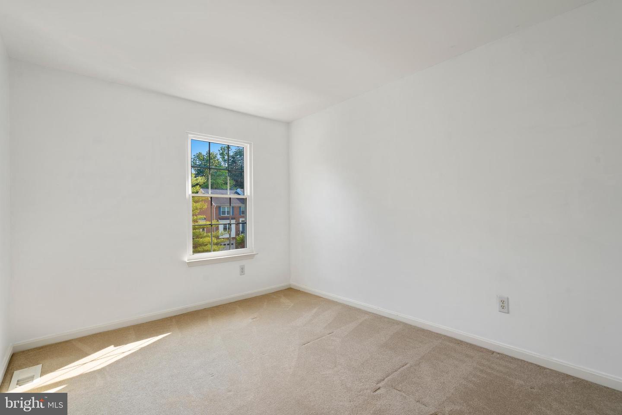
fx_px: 276
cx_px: 311
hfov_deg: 96.7
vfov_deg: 73.7
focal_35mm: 16
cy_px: 208
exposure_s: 1/4
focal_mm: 16
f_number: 8
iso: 200
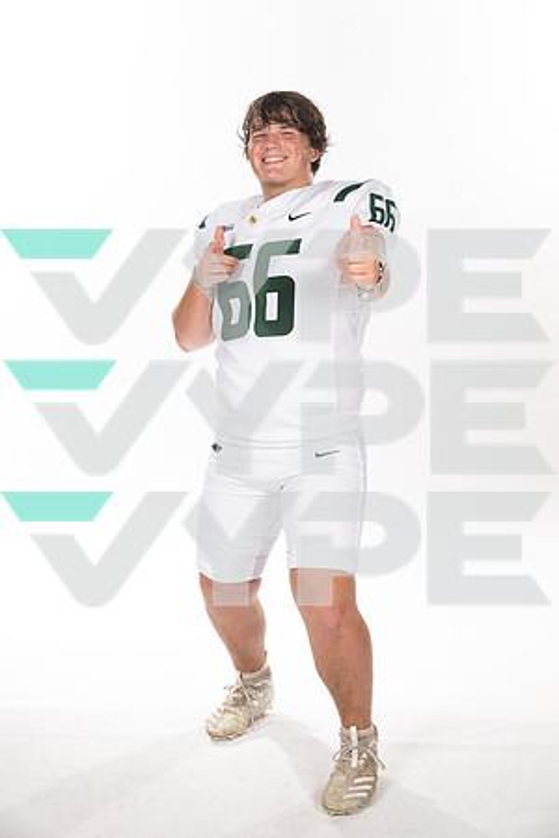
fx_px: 1444
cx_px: 280
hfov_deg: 21.9
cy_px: 419
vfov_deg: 32.4
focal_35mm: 62
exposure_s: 1/400
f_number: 8
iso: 640
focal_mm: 62
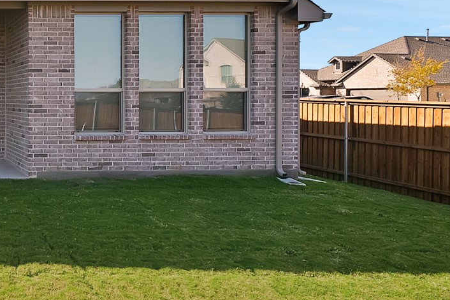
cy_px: 106
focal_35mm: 34
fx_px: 425
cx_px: -55
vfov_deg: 38.6
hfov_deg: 42.5
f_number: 9
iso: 640
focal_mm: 12
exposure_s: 1/250
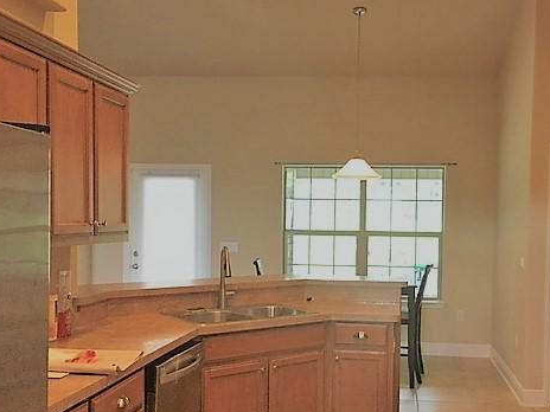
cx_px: 345
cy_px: 245
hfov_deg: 46.4
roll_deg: -1.0
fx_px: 636
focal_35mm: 40
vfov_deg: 35.8
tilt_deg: -1.3
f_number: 2.2
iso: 50
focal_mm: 4.15
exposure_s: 1/33
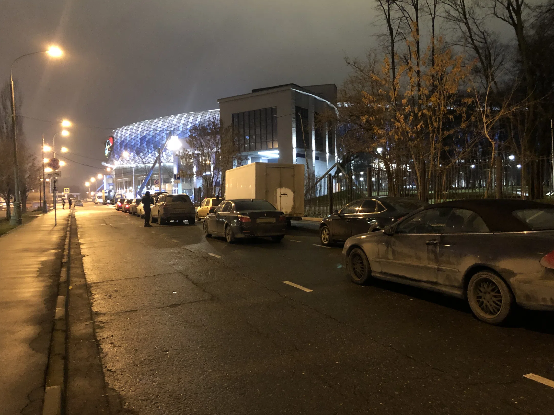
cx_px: 252
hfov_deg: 58.3
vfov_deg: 45.4
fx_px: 496
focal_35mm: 31
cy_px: 207
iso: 125
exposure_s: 1/4
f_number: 1.8
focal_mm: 4
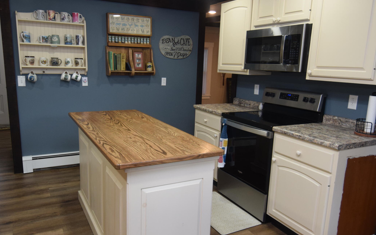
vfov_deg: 43.5
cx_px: 174
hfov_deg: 65.0
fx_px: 294
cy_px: 129
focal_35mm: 29
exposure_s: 1/100
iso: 800
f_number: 5
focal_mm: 13
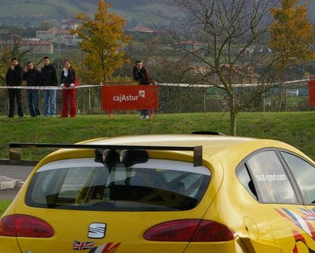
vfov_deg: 7.0
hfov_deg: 8.7
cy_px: 259
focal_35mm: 220
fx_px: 2056
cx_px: 306
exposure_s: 1/750
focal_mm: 55
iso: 800
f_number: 8
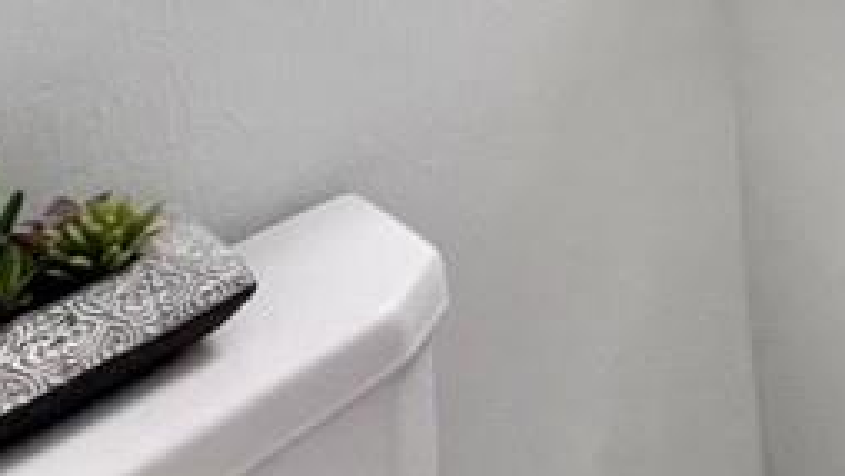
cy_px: -639
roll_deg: +3.7
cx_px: 1470
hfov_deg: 22.9
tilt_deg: -3.8
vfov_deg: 14.5
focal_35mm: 57
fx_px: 1277
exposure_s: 1/120
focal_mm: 1.57
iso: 100
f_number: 1.8
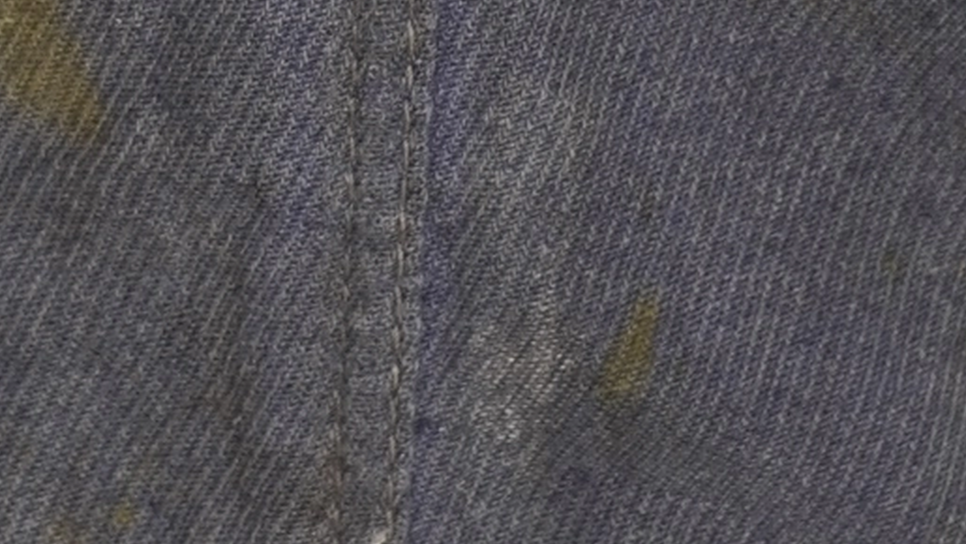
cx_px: -233
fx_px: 7200
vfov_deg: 4.0
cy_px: -1666
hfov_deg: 7.6
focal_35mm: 281
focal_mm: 32
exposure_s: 1/20
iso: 250
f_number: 7.1
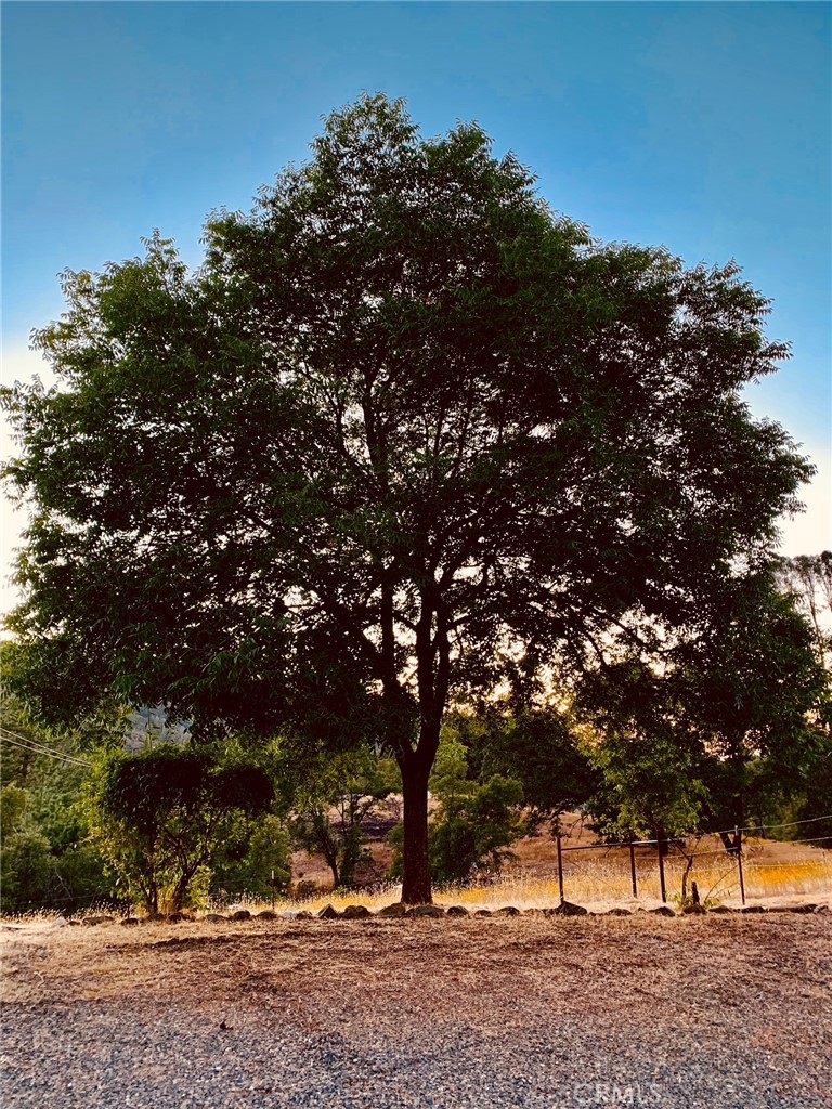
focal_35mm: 26
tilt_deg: +15.7
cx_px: 416
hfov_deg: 53.1
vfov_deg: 67.3
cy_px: 554
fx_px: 833
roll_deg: -0.1
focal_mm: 4.25
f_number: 1.8
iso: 100
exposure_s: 1/81
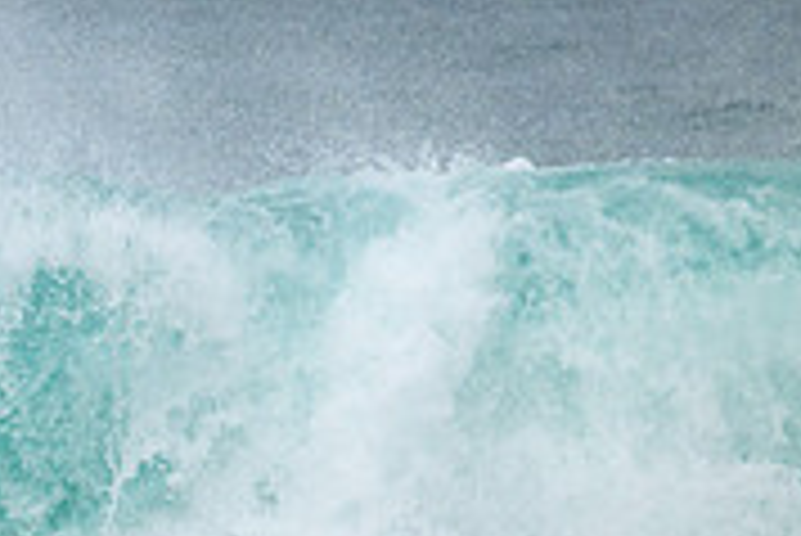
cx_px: -432
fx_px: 57985
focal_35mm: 2604
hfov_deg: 0.8
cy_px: 579
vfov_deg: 0.5
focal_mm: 800
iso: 1000
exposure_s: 1/2000
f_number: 11
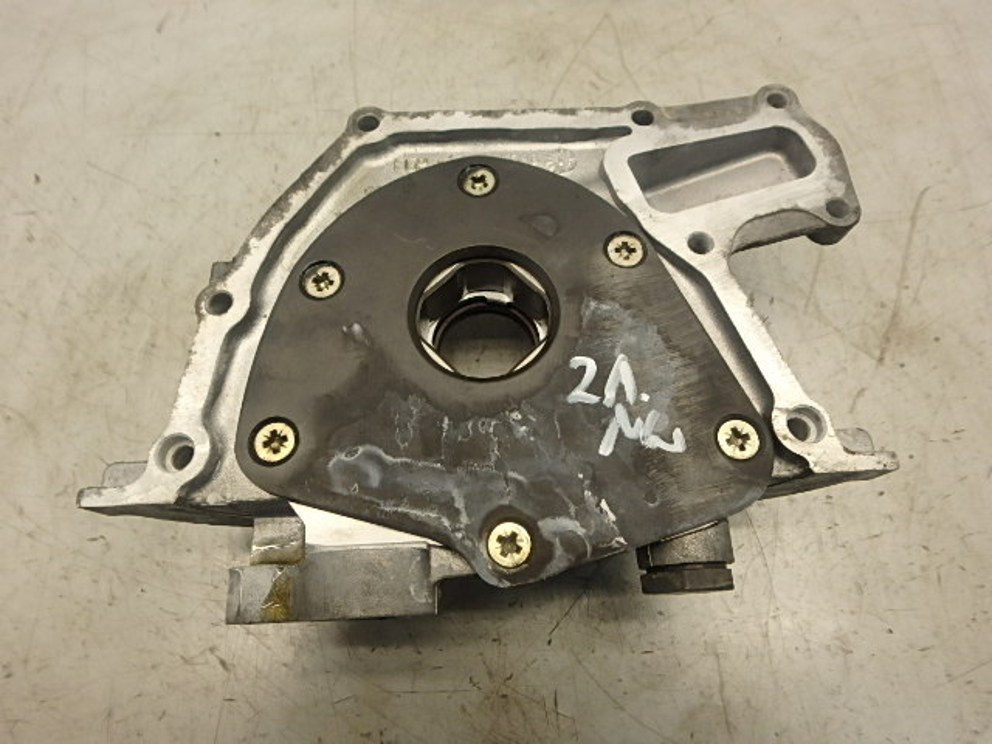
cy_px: 372
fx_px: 602
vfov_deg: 63.4
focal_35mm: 21
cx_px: 496
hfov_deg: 79.0
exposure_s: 1/60
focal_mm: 3.7
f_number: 3.5
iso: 200
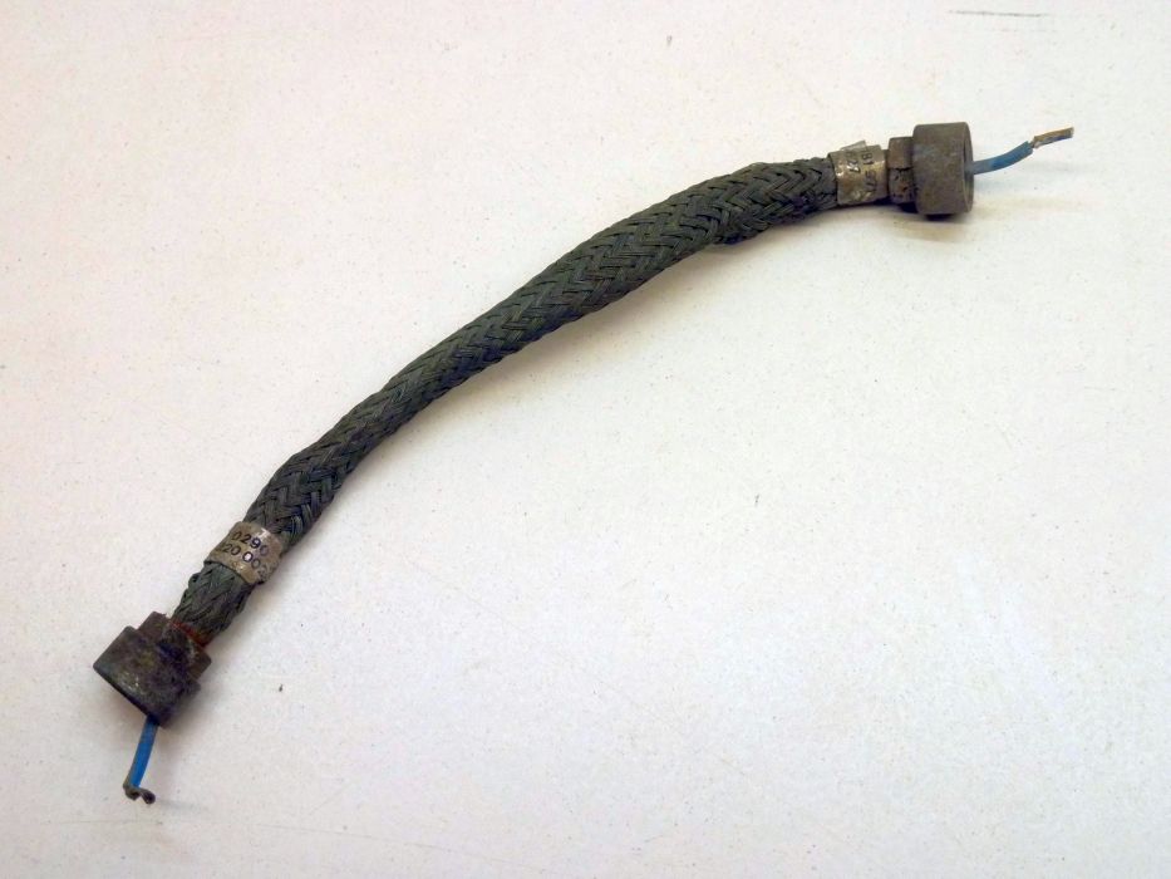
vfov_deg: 21.9
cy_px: 440
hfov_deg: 29.0
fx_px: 2267
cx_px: 586
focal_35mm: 67
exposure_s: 1/40
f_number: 4.1
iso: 250
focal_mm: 11
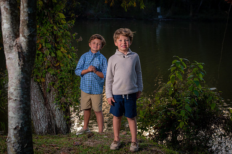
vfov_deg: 15.9
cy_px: 77
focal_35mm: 86
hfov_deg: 23.7
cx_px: 116
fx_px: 554
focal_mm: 86
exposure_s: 1/160
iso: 200
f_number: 5.6
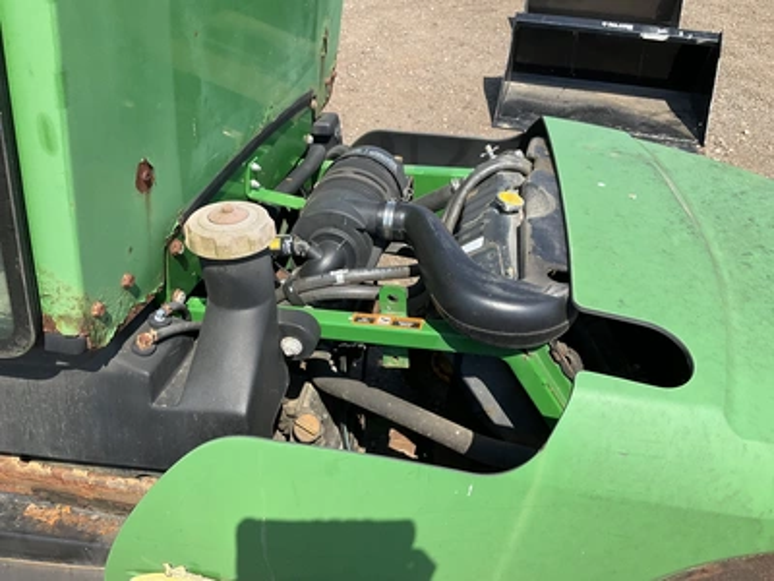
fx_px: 648
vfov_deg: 48.2
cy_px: 290
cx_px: 387
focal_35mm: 29
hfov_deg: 61.7
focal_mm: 3
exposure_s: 1/978
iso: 25
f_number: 1.8
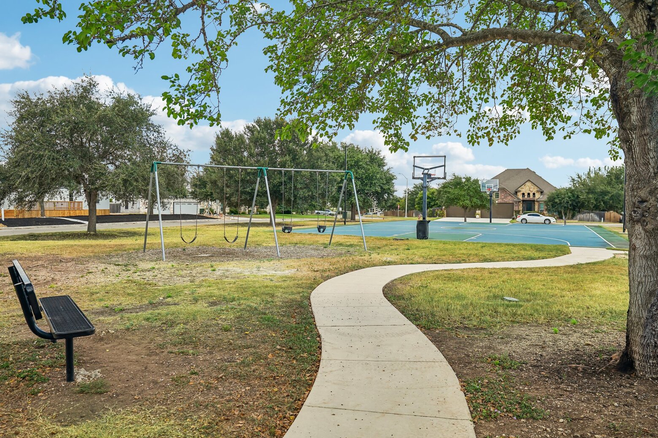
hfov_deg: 65.5
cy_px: 218
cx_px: 321
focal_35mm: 28
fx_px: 512
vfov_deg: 46.4
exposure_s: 1/400
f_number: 5
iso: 200
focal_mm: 27
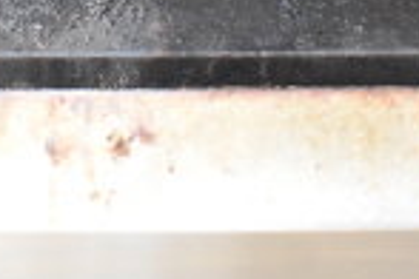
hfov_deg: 14.8
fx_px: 1594
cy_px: -241
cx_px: 51
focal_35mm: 137
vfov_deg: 9.5
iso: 6400
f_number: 6.3
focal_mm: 22
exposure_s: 1/160
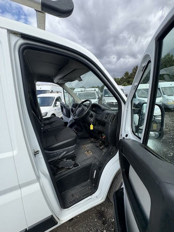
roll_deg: +0.7
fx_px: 94
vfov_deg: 102.1
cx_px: 87
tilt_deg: -6.3
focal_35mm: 14
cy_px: 116
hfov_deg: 85.7
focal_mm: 2.22
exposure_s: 1/879
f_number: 2.2
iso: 64
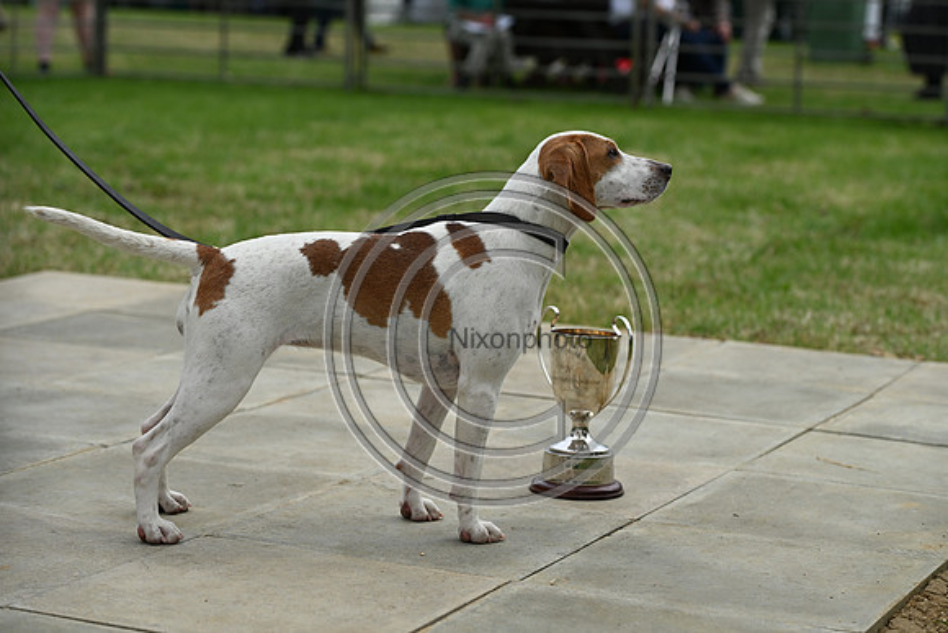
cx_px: 474
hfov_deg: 22.6
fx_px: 2370
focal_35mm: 90
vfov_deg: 15.2
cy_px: 316
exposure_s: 1/1000
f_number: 4.5
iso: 140
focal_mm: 90
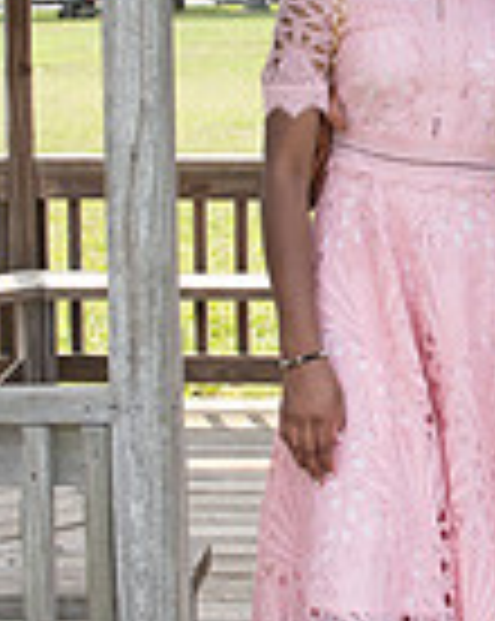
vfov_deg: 18.2
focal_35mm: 104
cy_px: 72
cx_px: 544
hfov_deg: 14.4
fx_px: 1909
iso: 800
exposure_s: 1/1600
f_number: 6.3
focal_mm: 33
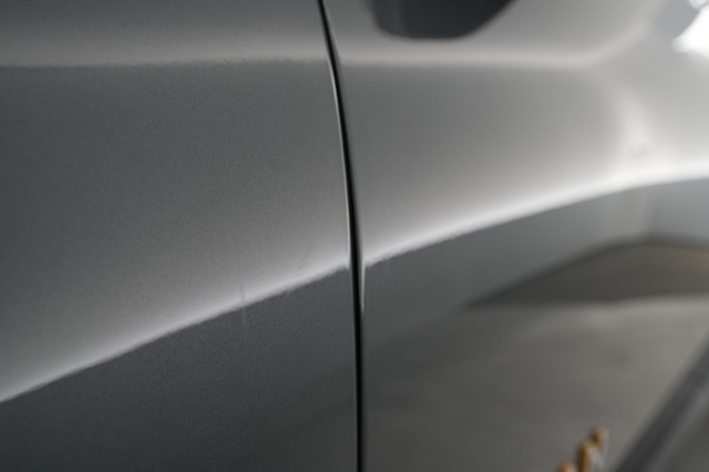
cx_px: 354
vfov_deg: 46.4
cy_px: 236
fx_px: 551
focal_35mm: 28
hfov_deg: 65.5
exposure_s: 1/100
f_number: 4.5
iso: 2000
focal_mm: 28
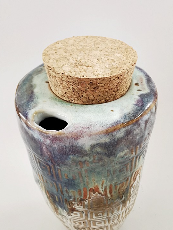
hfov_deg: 46.8
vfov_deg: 59.9
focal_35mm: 30
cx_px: 89
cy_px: 123
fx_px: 200
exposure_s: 1/33.3
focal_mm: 2.26
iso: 160
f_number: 2.2
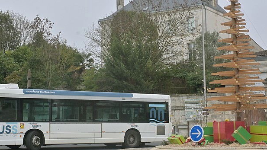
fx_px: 439
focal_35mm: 62
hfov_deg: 33.8
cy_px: 59
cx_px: 113
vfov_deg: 19.4
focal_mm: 30.5
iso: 500
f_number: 13
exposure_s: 1/400
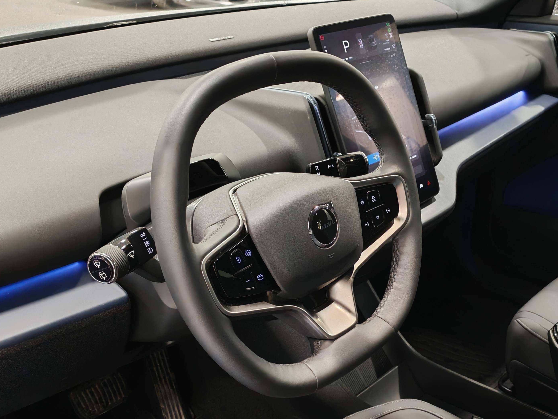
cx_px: 360
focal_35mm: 47
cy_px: 278
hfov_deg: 40.1
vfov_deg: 30.7
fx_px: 758
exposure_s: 1/50
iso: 1672
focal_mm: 6.12
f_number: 1.9
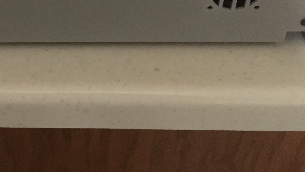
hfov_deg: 29.2
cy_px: -30
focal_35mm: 69
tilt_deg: -39.2
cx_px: 24
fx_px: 558
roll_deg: +3.4
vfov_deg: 16.8
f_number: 2.2
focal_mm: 4.15
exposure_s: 1/15
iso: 400
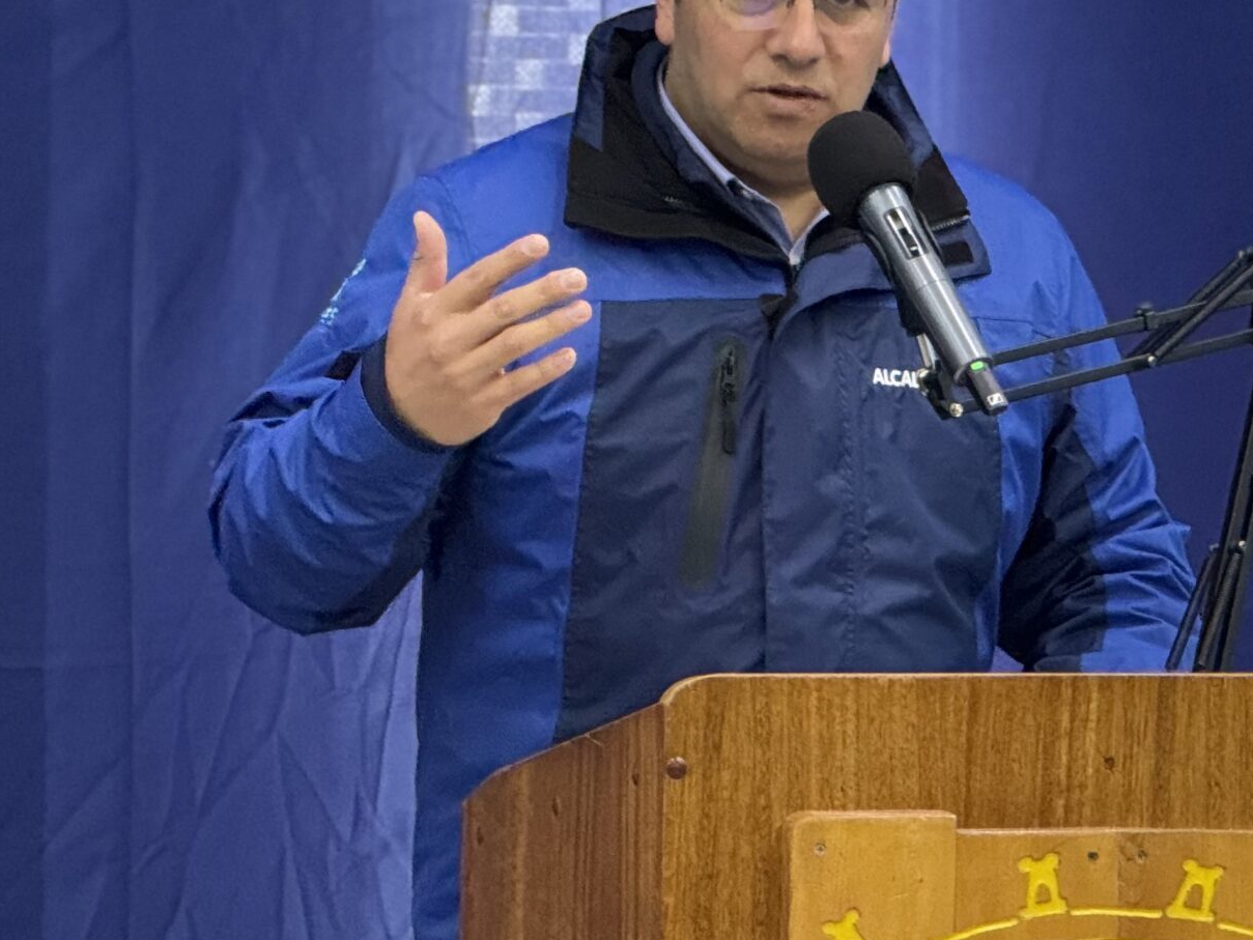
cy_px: 349
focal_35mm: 254
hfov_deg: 7.8
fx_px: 9195
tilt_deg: -1.0
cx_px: 1225
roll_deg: -0.9
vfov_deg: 5.9
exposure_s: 1/50
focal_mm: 15.66
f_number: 2.8
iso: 800
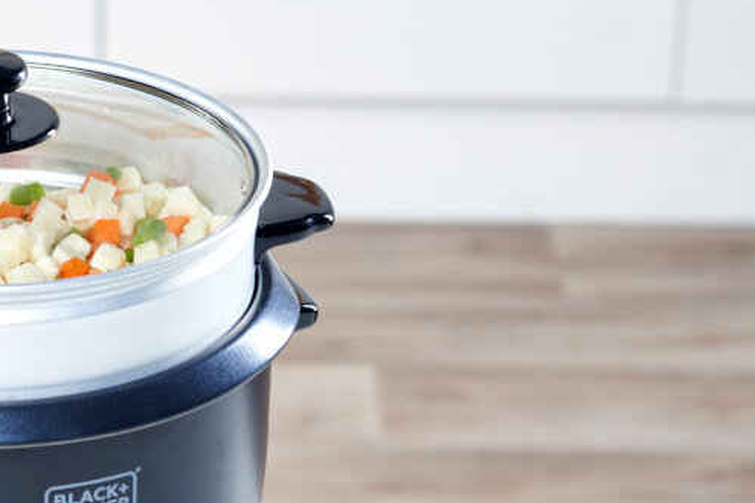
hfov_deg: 10.8
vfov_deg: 7.3
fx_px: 3963
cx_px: 6
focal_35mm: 189
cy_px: 346
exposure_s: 1/160
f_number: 8
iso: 200
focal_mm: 85
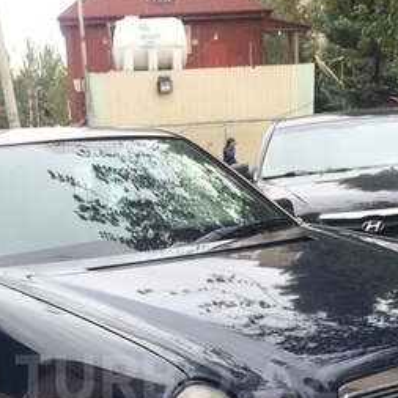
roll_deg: +1.6
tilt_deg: -18.2
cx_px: 176
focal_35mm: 67
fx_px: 872
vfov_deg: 24.8
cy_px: 378
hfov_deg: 25.7
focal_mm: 4.15
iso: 32
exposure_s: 1/193
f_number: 2.2
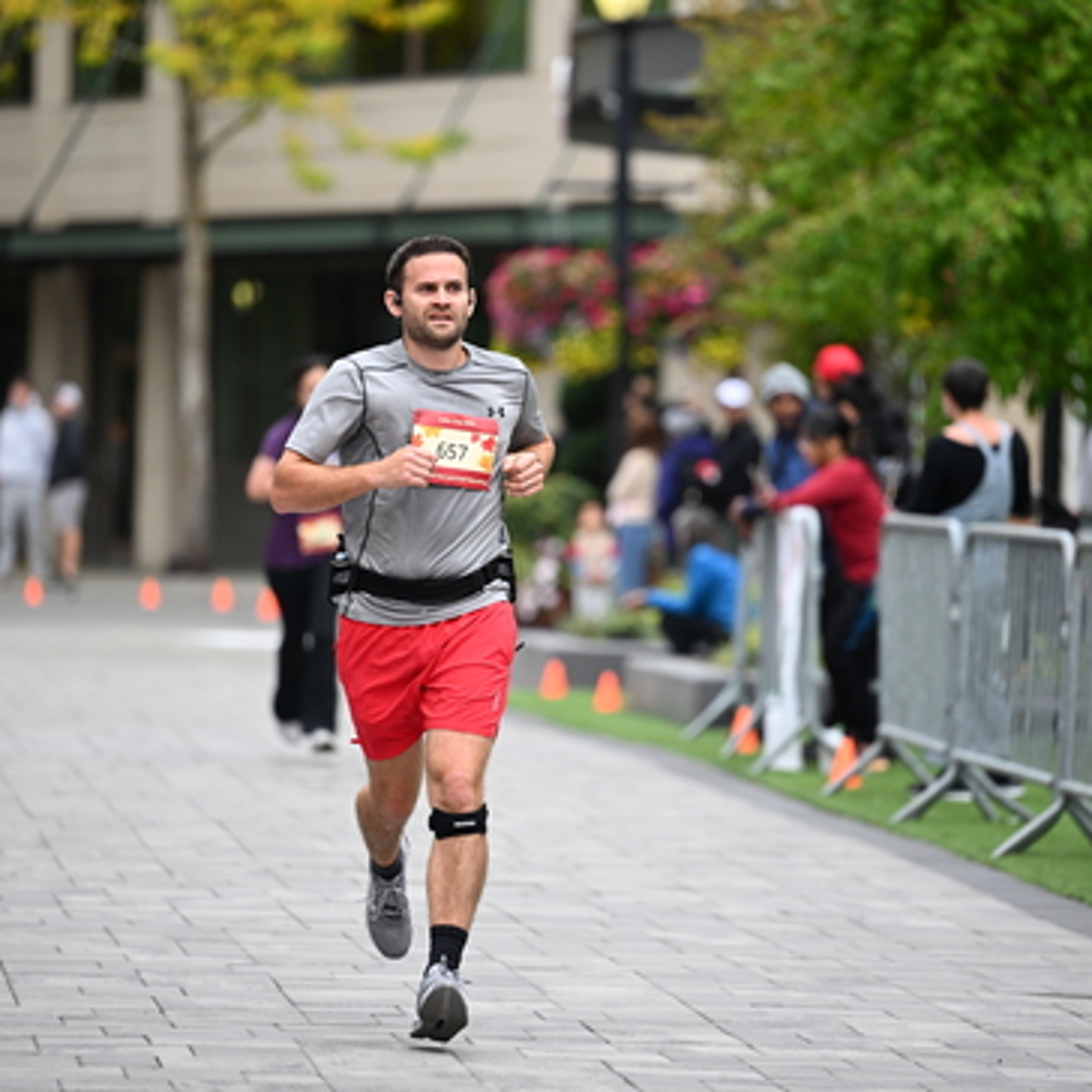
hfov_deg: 7.8
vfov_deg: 7.8
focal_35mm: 225
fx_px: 8030
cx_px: 548
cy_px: 552
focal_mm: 175
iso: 640
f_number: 2.8
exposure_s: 1/2000
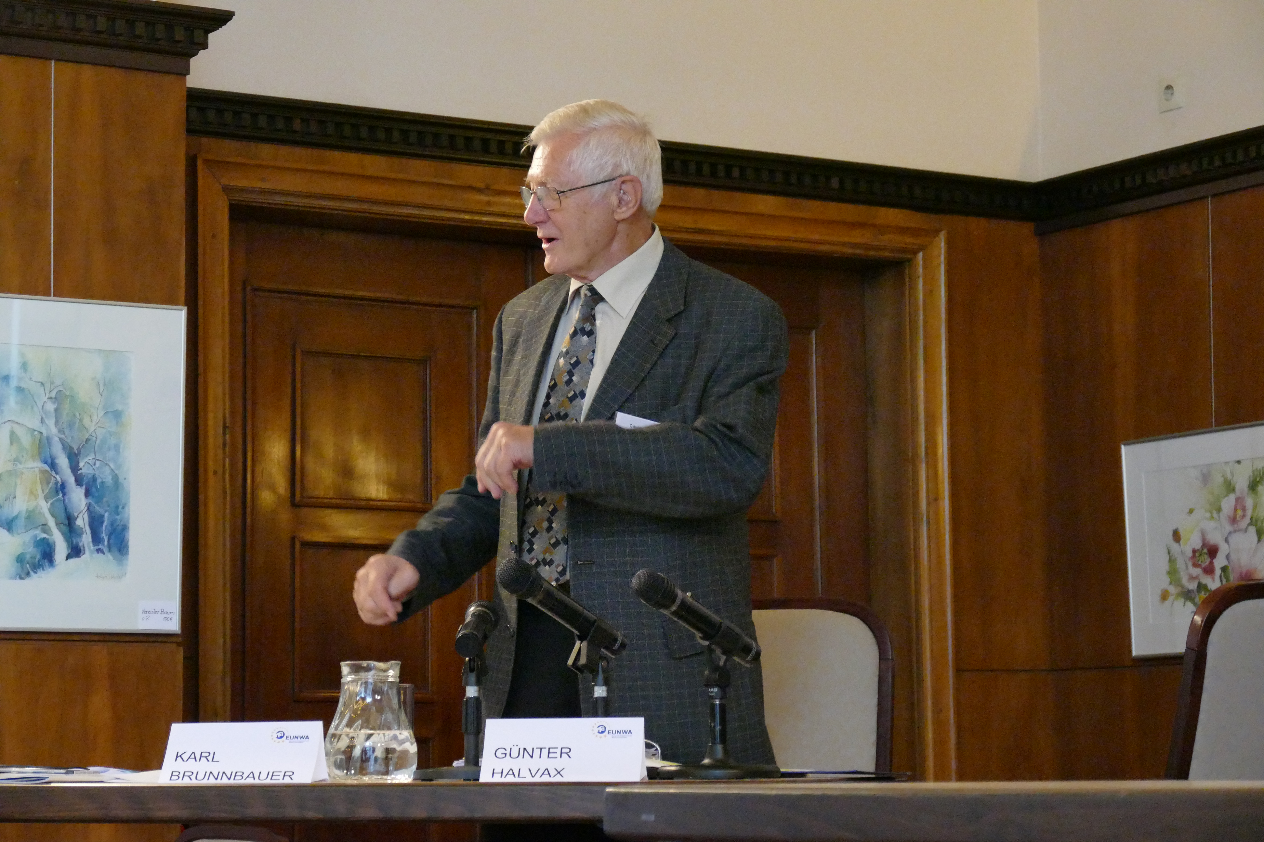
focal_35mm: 97
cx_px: 632
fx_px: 3406
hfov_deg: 21.0
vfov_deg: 14.1
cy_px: 421
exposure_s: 1/125
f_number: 3.8
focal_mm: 35.42
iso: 3200
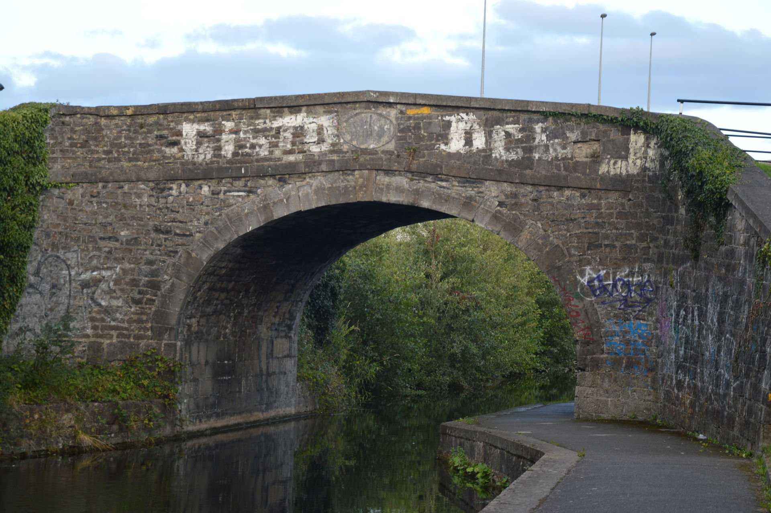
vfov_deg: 13.8
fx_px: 2119
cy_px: 256
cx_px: 386
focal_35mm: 99
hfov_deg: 20.6
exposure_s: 1/100
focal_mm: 66
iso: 220
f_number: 5.3
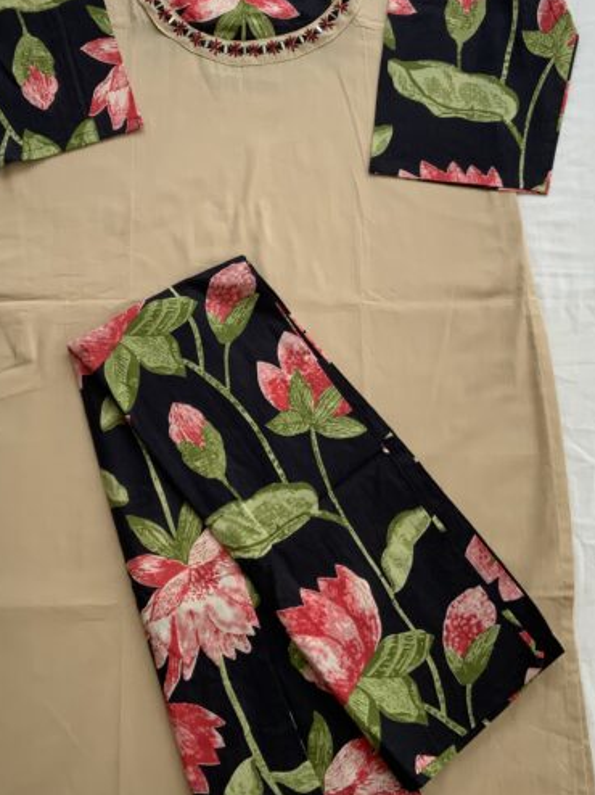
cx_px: 265
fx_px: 1078
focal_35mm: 47
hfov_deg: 30.8
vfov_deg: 40.2
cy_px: 298
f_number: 1.8
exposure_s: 1/562
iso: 16
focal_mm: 3
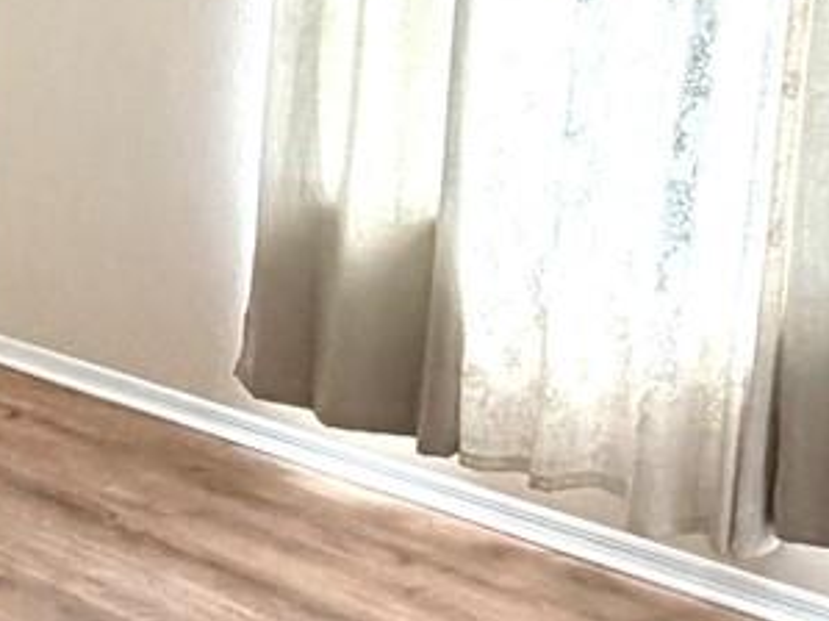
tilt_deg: -7.1
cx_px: -211
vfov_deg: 19.3
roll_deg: -1.5
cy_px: 69
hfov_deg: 23.4
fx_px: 1795
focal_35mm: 75
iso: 320
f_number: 2.2
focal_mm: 2.22
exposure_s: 1/69
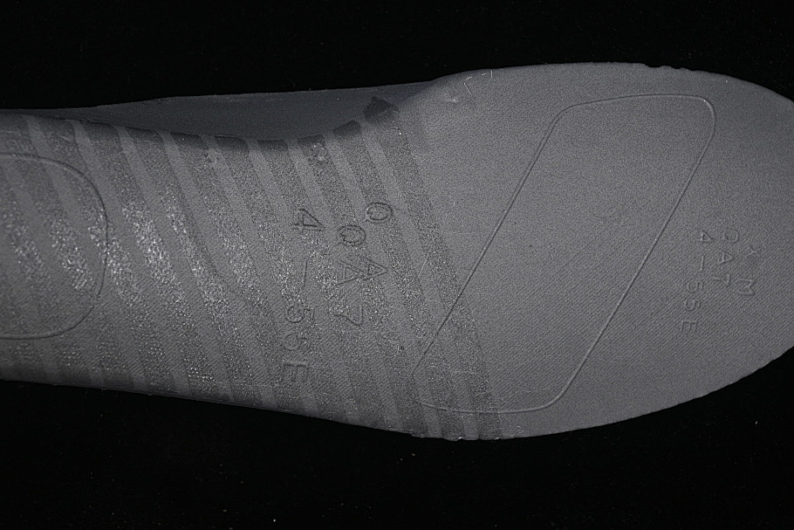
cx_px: 361
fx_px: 1963
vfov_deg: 15.4
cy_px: 267
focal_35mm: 89
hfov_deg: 22.9
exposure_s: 1/80
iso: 160
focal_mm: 50
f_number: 7.1
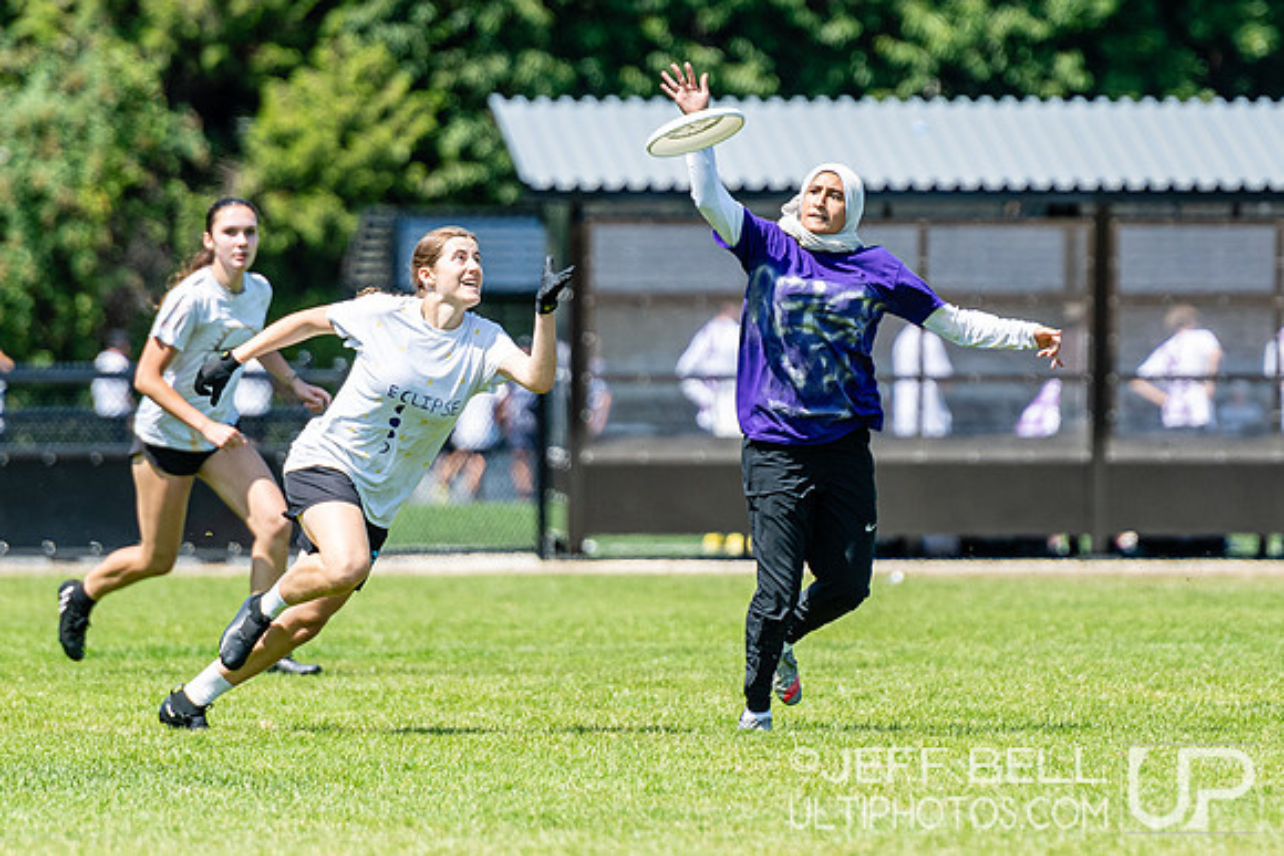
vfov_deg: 2.7
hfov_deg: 4.1
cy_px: 183
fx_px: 17986
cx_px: 880
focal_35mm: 504
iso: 180
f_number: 3.2
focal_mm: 200
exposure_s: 1/2000
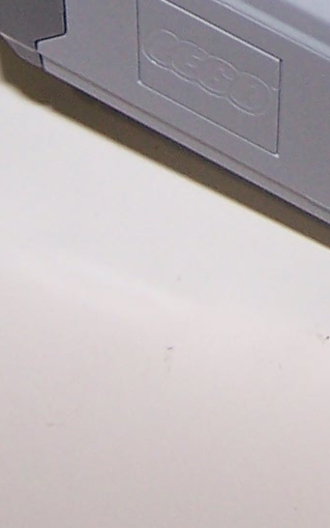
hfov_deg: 6.8
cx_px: 445
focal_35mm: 190
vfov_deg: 10.8
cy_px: -98
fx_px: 2735
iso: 80
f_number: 2.8
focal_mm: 6.3
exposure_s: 1/60
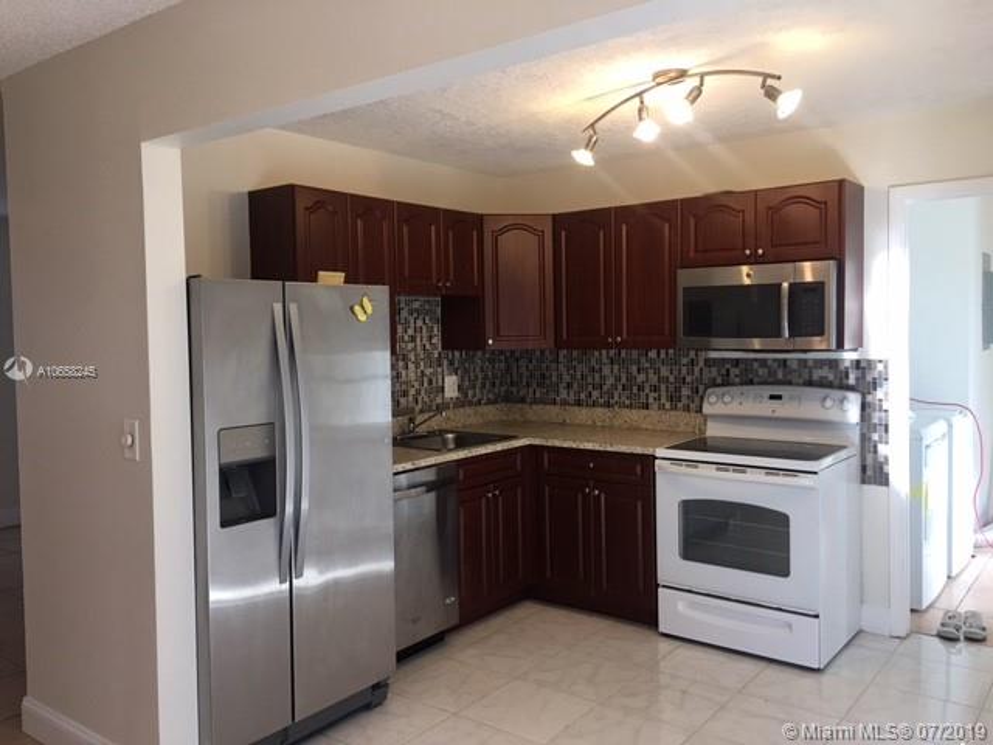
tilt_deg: -1.2
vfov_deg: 48.2
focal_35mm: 29
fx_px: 832
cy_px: 372
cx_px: 496
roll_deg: +0.9
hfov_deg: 61.7
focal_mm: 4.15
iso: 32
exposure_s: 1/30
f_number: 2.2
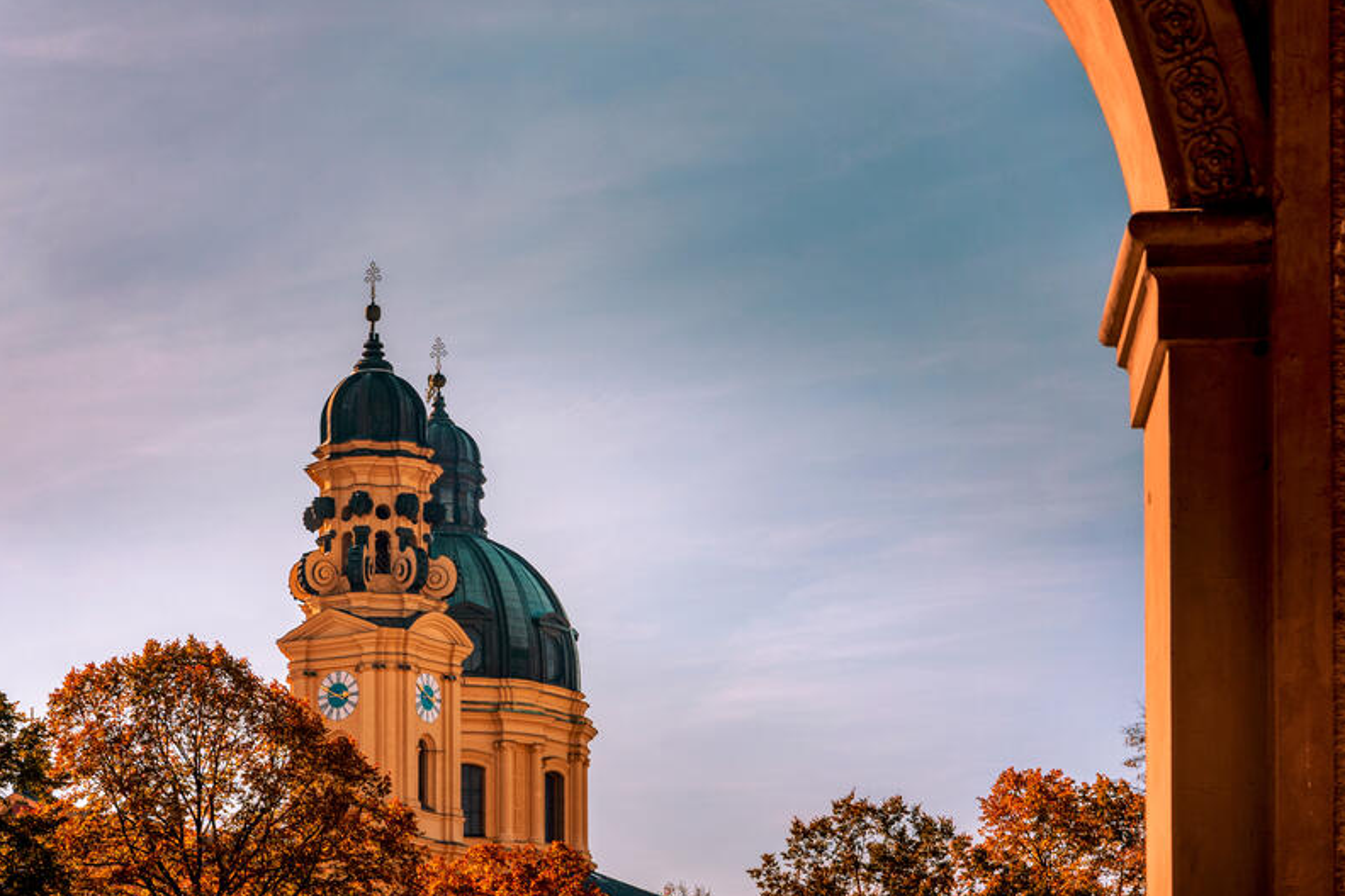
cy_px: 443
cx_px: 525
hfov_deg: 19.3
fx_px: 3960
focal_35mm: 106
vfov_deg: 12.9
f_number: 11
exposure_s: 1/125
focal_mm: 70
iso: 50
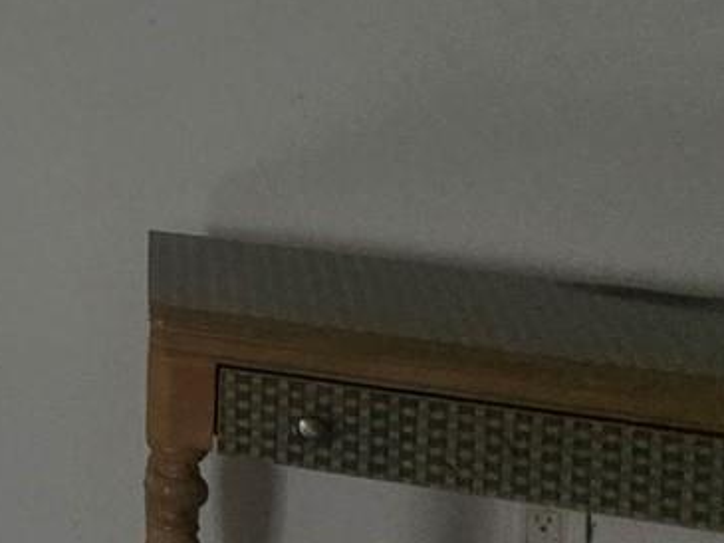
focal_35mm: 129
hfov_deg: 11.2
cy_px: -361
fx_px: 2699
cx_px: -1283
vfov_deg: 10.9
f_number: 1.7
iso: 1250
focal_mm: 6.25
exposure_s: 1/120
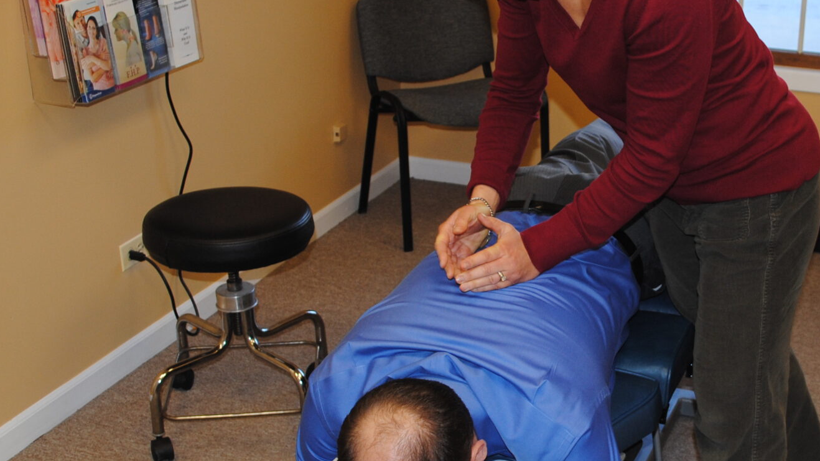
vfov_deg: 21.8
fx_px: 1196
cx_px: 573
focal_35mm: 55
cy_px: 263
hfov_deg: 37.3
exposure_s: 1/60
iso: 200
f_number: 3.5
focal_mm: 18
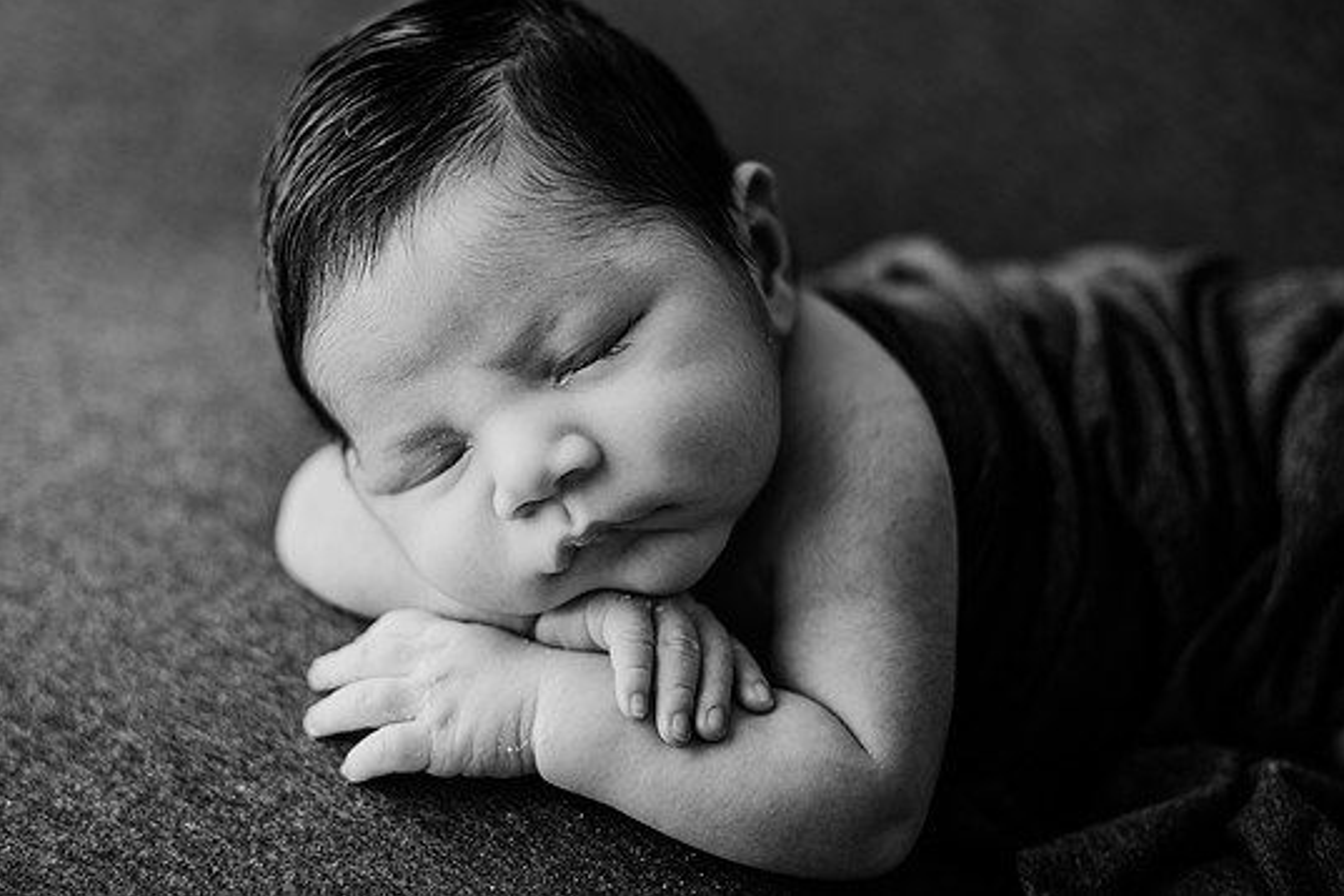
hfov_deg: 36.9
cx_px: 623
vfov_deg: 25.1
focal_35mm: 54
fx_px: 2016
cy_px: 414
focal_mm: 50
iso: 100
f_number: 2.2
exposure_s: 1/160
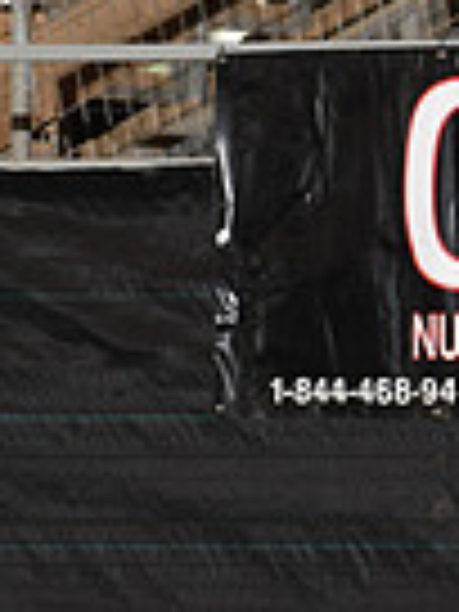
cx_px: 1143
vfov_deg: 2.2
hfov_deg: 1.6
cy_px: 628
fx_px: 16000
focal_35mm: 905
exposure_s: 1/250
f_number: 6.3
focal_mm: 220
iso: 800
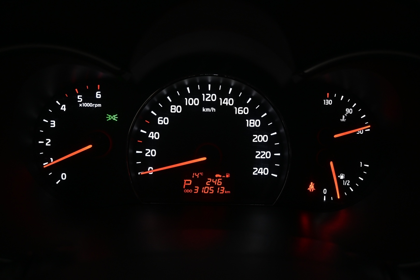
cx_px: 210
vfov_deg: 40.8
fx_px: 376
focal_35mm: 32
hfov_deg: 58.3
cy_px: 140
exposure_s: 1/40
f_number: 4
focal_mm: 21.5
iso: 800
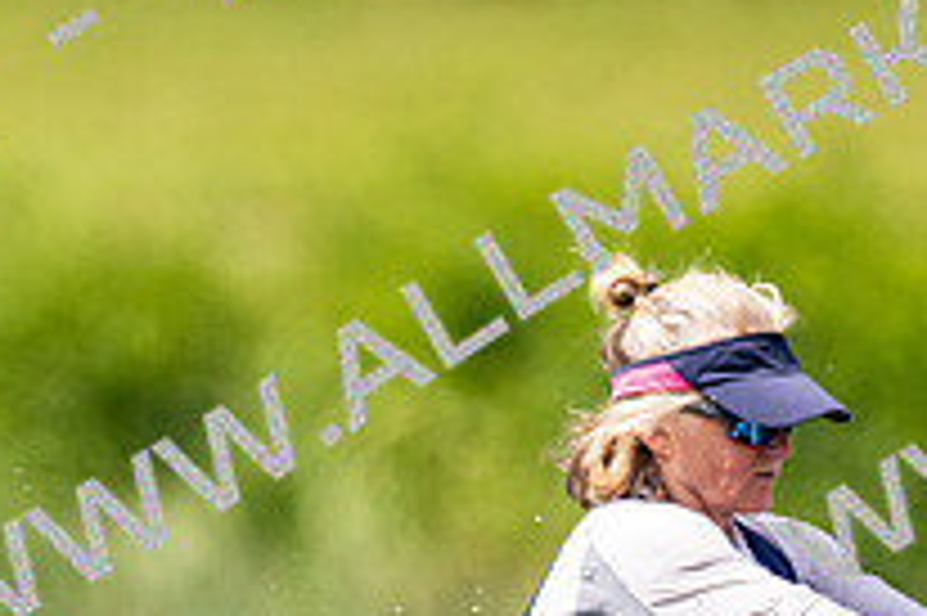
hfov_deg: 0.8
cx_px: 450
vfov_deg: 0.5
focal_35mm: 2535
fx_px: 65222
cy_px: 661
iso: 280
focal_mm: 600
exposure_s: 1/2500
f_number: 4
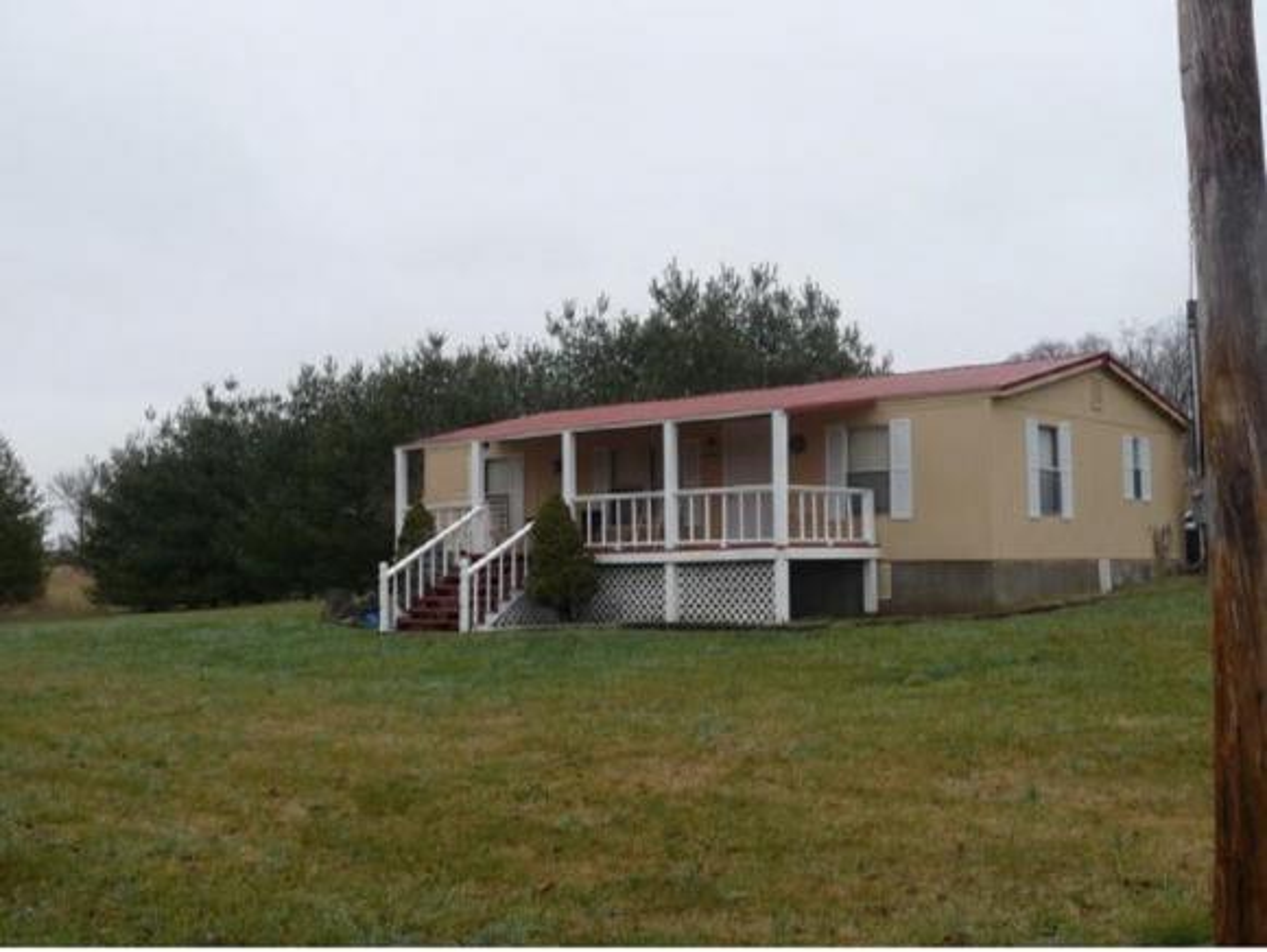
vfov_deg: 35.2
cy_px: 476
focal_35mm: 41
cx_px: 634
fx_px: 1502
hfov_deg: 45.7
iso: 100
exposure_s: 1/100
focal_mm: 5
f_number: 3.4
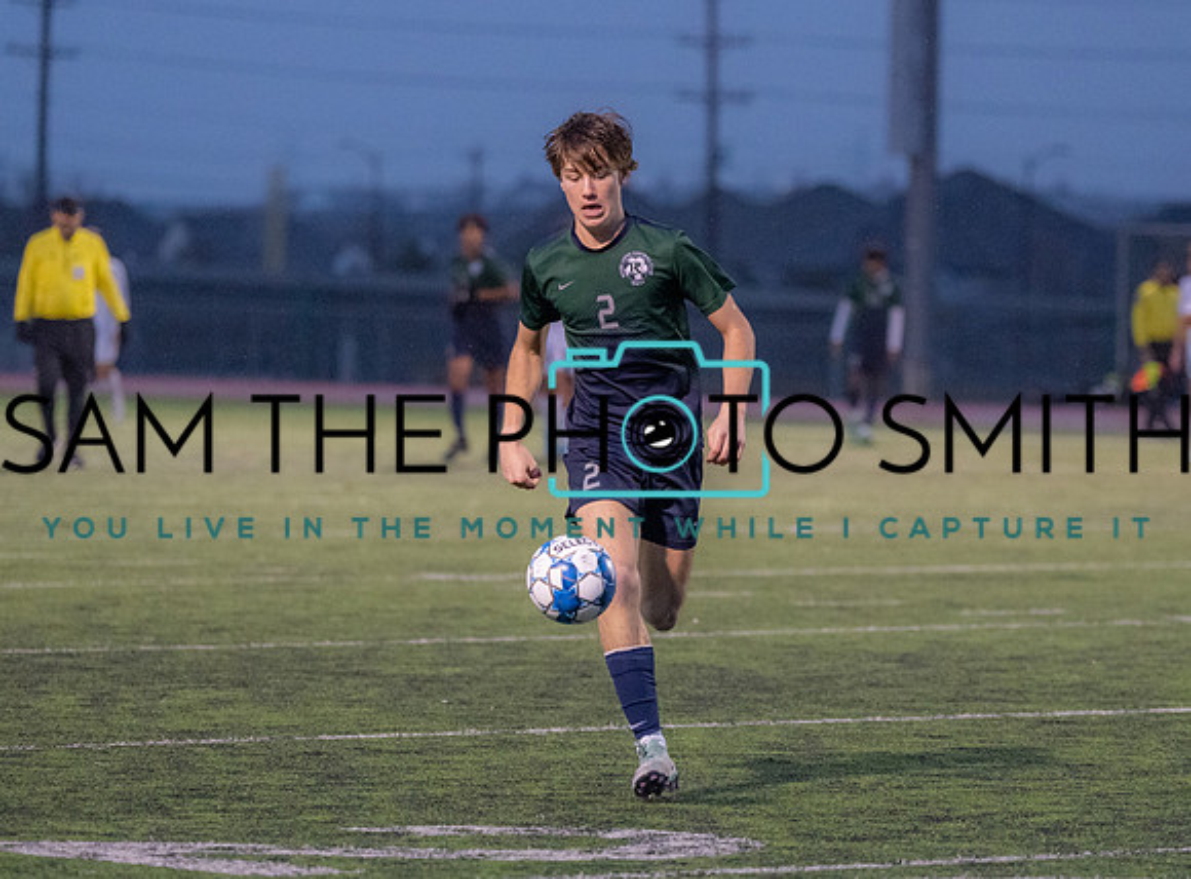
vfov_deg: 6.1
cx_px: 718
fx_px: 8281
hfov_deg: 8.2
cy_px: 530
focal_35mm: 242
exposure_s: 1/1250
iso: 5000
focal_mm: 146
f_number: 2.8
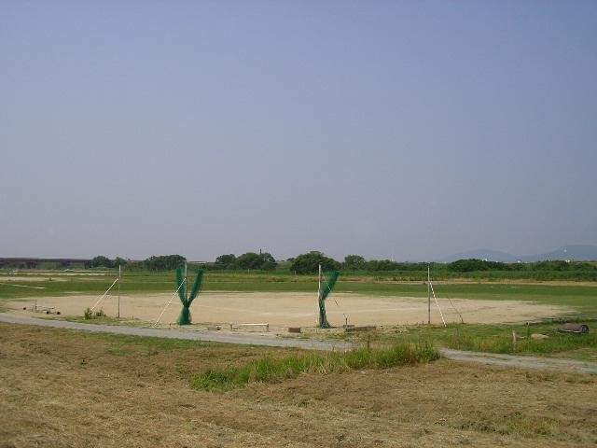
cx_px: 298
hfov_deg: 49.0
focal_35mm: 38
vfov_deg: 37.7
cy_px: 224
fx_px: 655
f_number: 4.1
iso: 71
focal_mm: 5.8
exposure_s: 1/1136
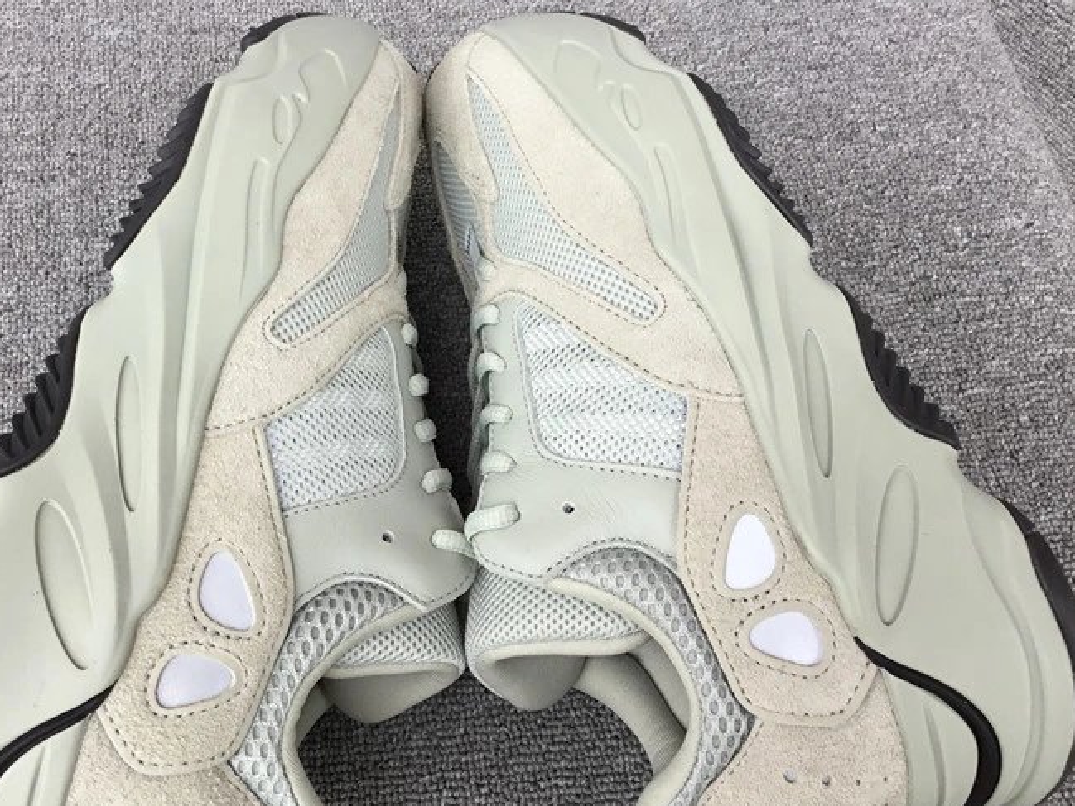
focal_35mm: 43
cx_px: 434
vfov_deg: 33.6
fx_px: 1336
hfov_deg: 43.6
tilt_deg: -57.5
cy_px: 420
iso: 25
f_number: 2.4
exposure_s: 1/193
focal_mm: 3.3
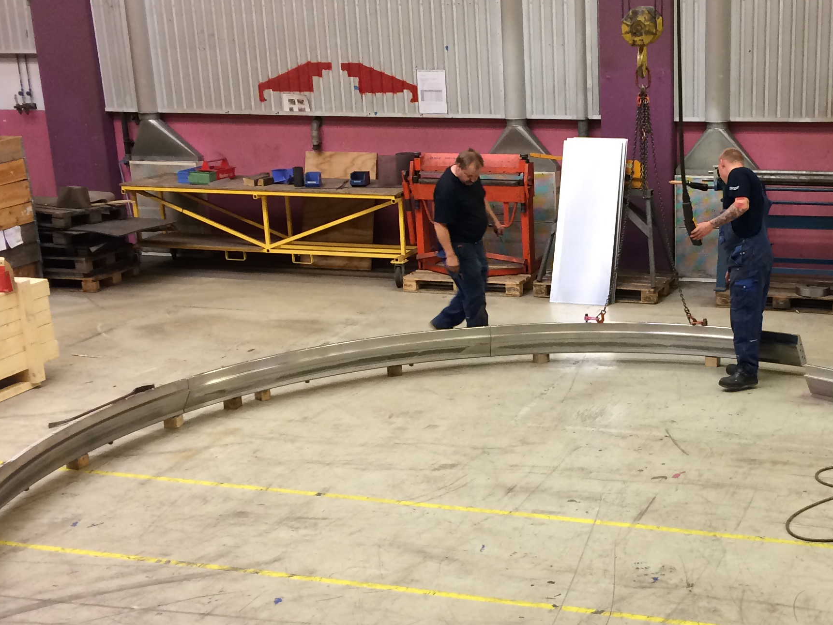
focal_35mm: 55
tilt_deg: -18.1
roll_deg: +1.0
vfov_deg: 26.5
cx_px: 592
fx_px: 1324
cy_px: 377
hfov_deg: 34.4
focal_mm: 4.15
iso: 125
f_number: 2.2
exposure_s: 1/33
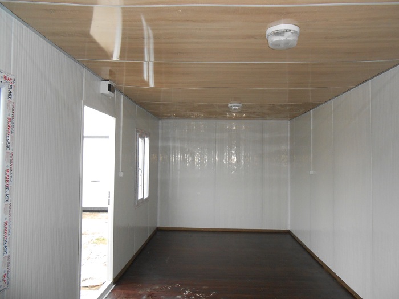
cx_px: 200
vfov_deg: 53.1
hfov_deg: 67.3
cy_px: 150
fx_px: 300
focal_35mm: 26
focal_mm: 4.6
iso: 320
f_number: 3.5
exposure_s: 1/25
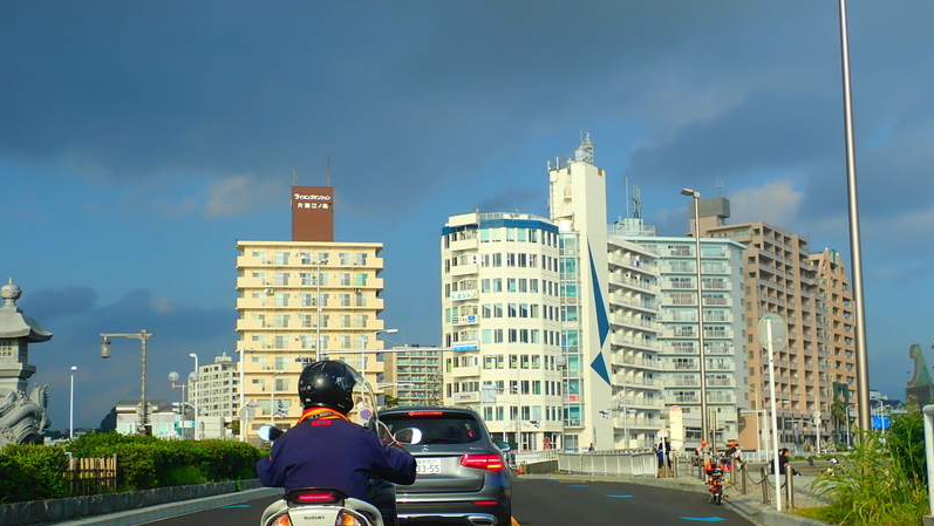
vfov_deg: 25.4
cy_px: 330
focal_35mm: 47
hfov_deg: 43.7
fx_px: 1164
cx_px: 466
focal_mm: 7.86
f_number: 4
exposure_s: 1/640
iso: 100
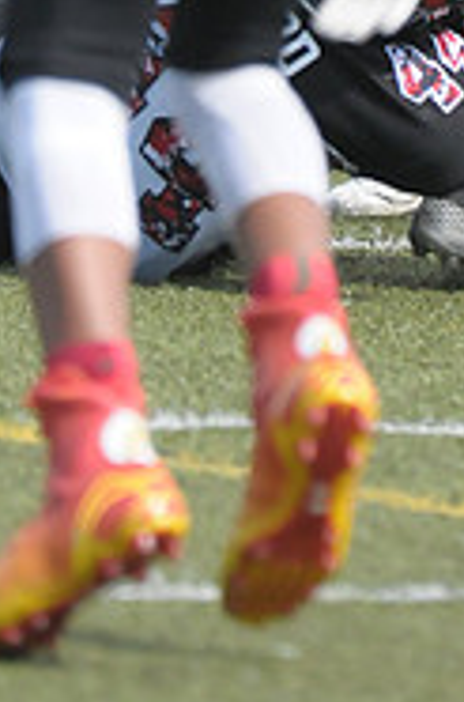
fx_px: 27353
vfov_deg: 1.5
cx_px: 534
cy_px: -279
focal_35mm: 1407
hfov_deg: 1.0
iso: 1600
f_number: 4
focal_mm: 300
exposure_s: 1/8000
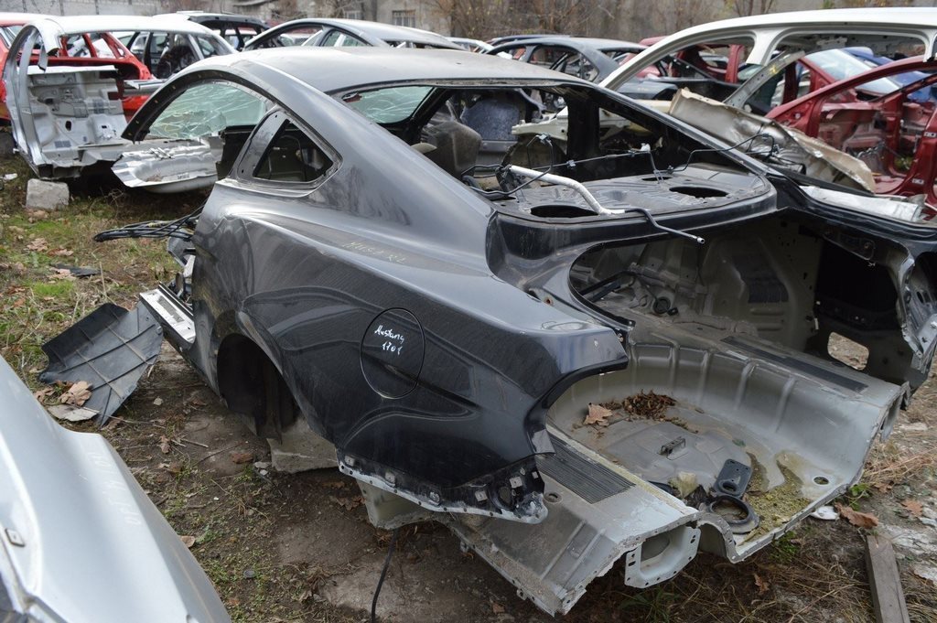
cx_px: 468
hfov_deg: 67.4
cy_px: 312
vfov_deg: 47.9
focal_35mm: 27
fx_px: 702
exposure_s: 1/125
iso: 160
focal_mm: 18
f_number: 5.6
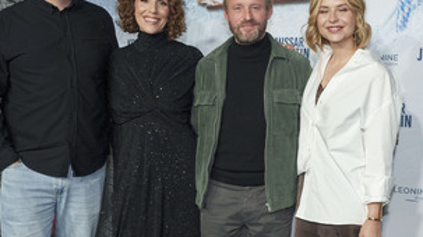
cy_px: 125
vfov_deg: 22.6
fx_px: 594
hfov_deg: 39.2
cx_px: 203
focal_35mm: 53
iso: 800
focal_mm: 34
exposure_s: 1/250
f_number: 4.5
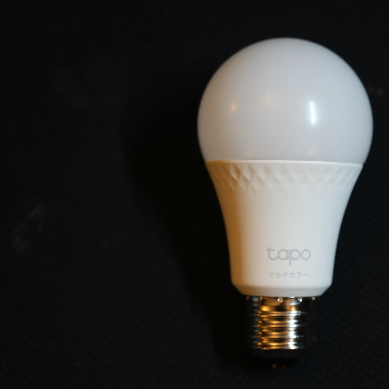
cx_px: 279
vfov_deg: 19.3
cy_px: 196
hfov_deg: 19.2
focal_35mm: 90
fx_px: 1144
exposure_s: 1/15
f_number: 4
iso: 125
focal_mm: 70
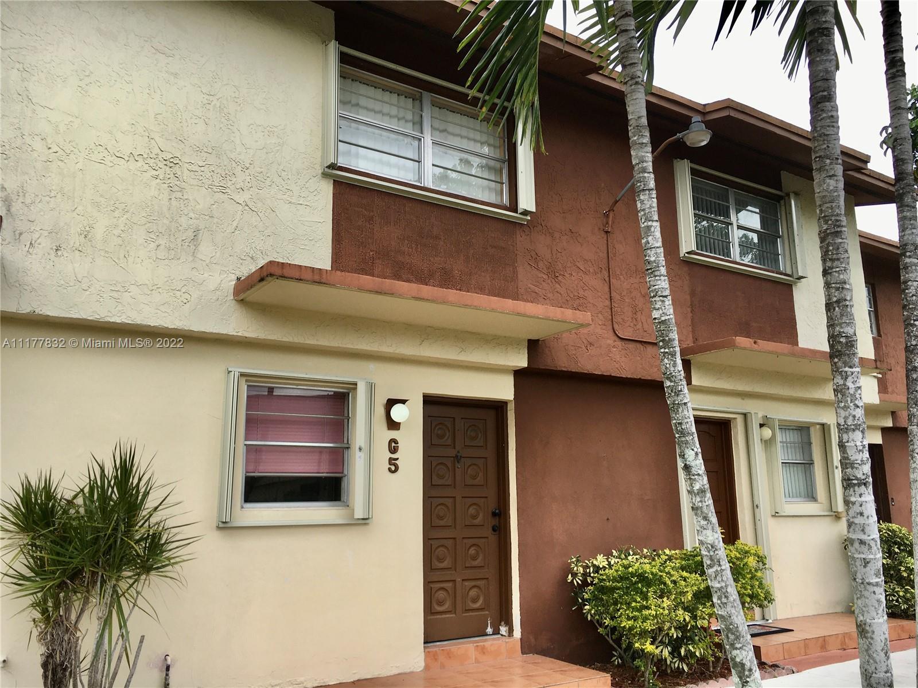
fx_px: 769
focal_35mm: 29
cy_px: 344
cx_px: 459
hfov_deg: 61.7
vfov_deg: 48.2
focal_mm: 4.15
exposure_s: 1/519
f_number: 2.2
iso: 25
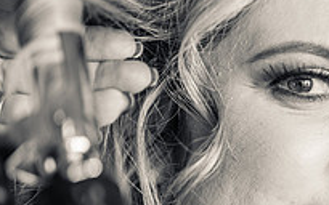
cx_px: 339
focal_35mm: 144
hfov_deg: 14.3
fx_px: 1291
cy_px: 158
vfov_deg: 9.1
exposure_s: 1/250
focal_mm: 50
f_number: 1.2
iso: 125
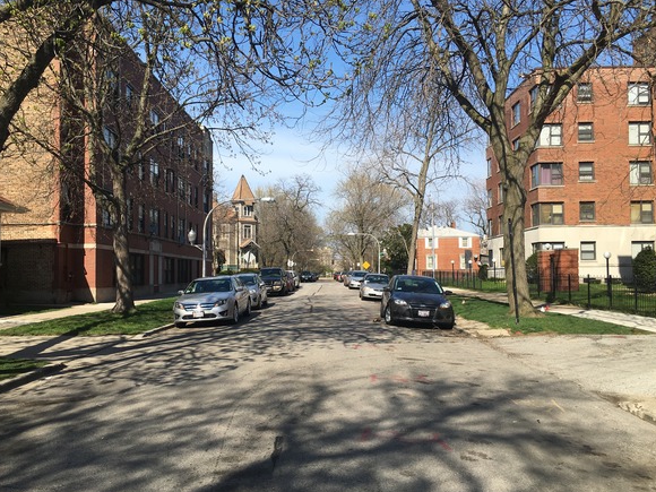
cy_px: 252
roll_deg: +0.2
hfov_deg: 56.8
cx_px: 308
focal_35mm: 32
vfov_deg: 44.2
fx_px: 606
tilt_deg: +0.4
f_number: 2.2
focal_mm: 4.15
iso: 25
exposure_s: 1/1350
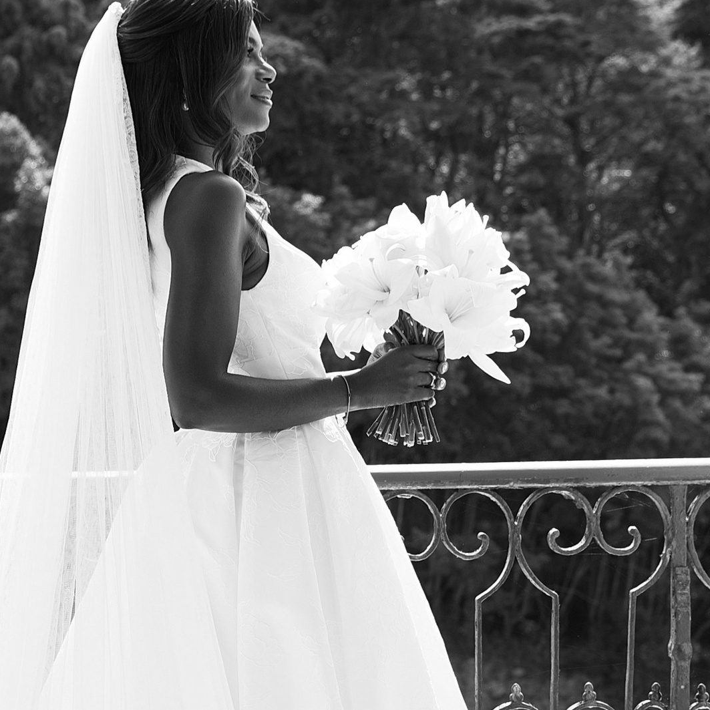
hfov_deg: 19.4
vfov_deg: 19.4
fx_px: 2065
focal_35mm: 89
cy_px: 522
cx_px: 202
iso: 100
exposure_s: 1/320
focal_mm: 29
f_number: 3.5
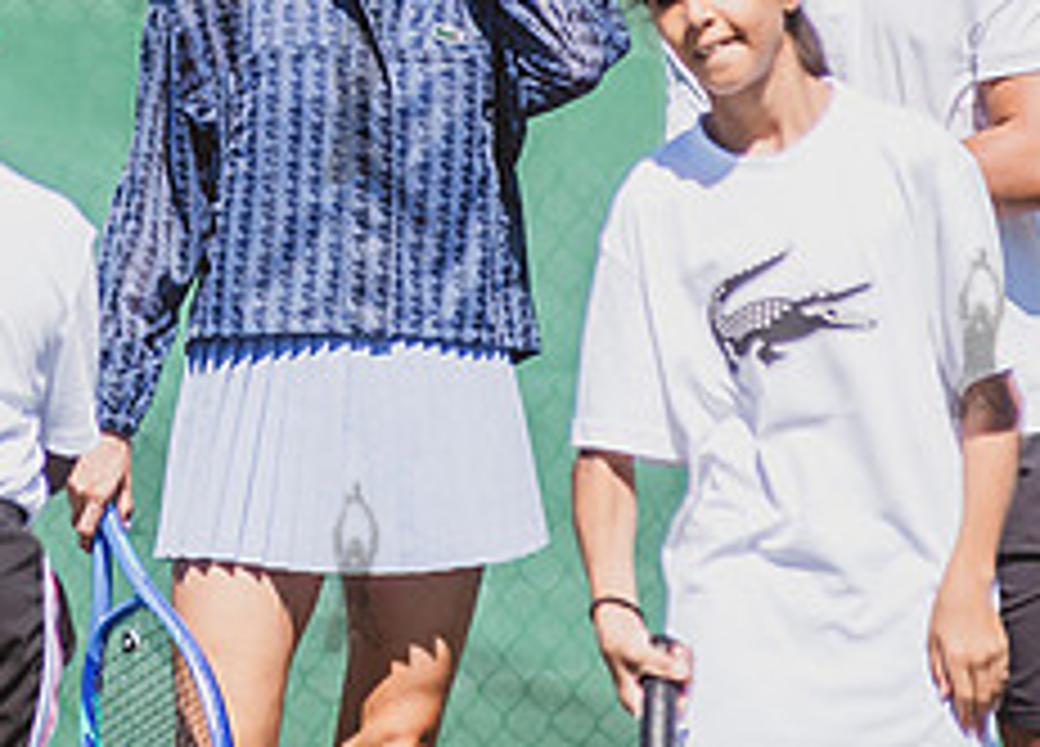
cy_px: -39
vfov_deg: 2.3
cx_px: 306
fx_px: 18498
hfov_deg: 3.2
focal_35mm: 625
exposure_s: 1/3200
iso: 200
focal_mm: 200
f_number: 4
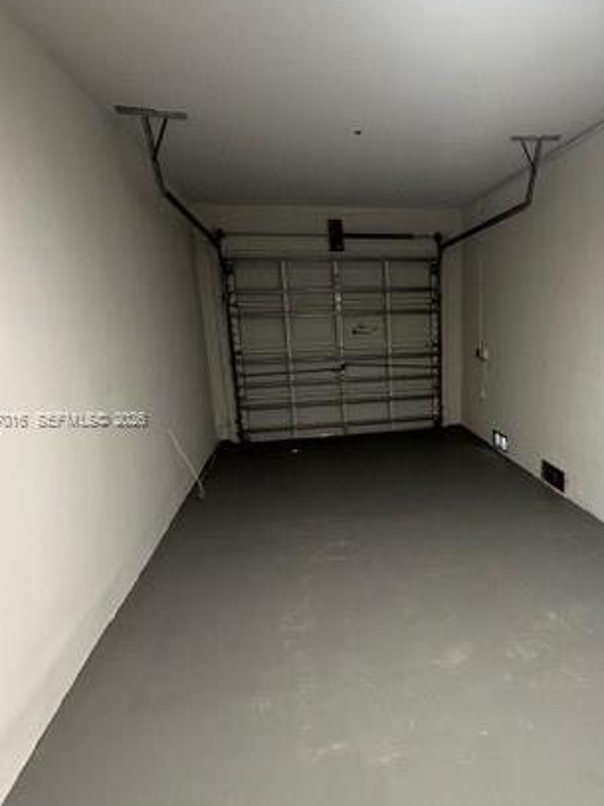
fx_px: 512
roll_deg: +0.7
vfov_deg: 76.4
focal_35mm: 22
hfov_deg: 59.0
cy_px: 420
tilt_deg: -11.2
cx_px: 424
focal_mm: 2.22
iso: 250
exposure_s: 1/60
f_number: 2.2
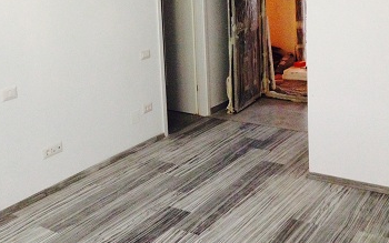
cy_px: 42
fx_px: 530
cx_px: 159
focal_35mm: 50
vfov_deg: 25.3
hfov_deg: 40.1
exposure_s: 1/20
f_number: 2.4
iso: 400
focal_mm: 4.12
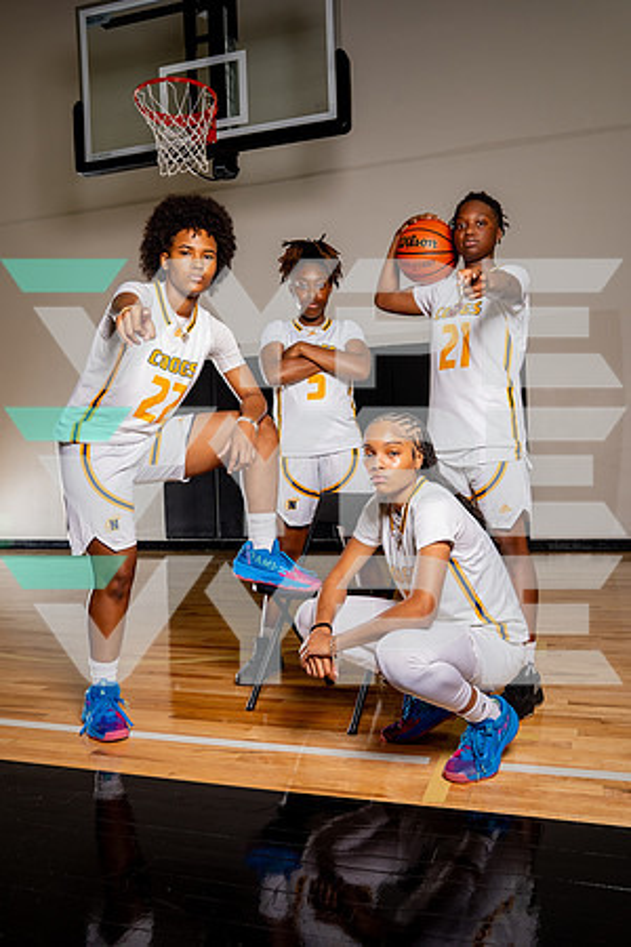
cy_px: 474
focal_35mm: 29
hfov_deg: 45.2
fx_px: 757
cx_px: 316
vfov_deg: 64.0
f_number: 7.1
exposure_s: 1/200
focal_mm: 28.8
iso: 640
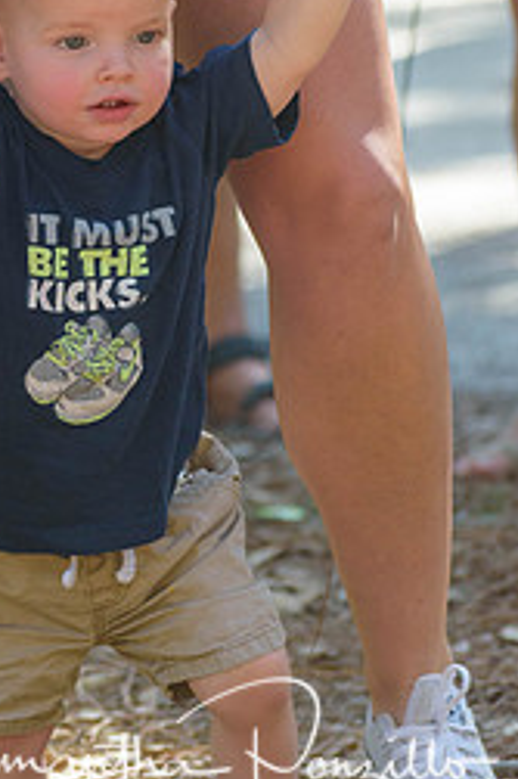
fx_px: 8428
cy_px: 230
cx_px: 93
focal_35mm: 390
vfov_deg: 5.3
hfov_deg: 3.5
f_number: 4.8
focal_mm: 145
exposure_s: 1/800
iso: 800
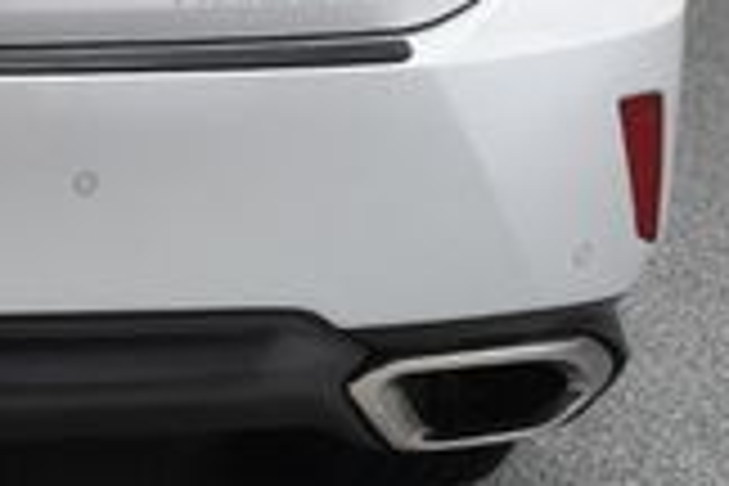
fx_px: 3199
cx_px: -369
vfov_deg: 8.4
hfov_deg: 12.4
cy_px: -315
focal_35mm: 158
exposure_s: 1/160
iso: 100
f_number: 11
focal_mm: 27
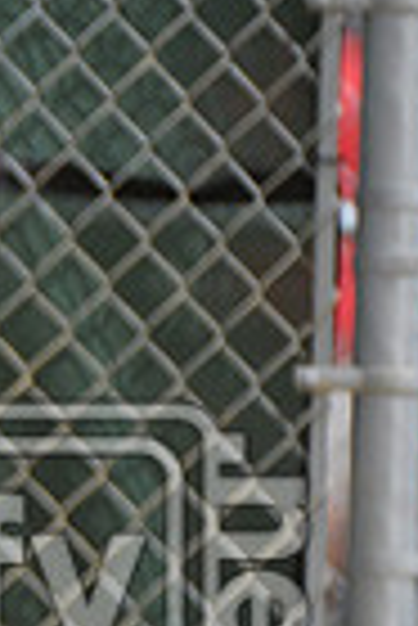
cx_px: -416
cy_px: 612
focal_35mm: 2246
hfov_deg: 0.6
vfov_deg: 0.9
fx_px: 39018
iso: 400
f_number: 4
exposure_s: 1/3200
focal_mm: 360
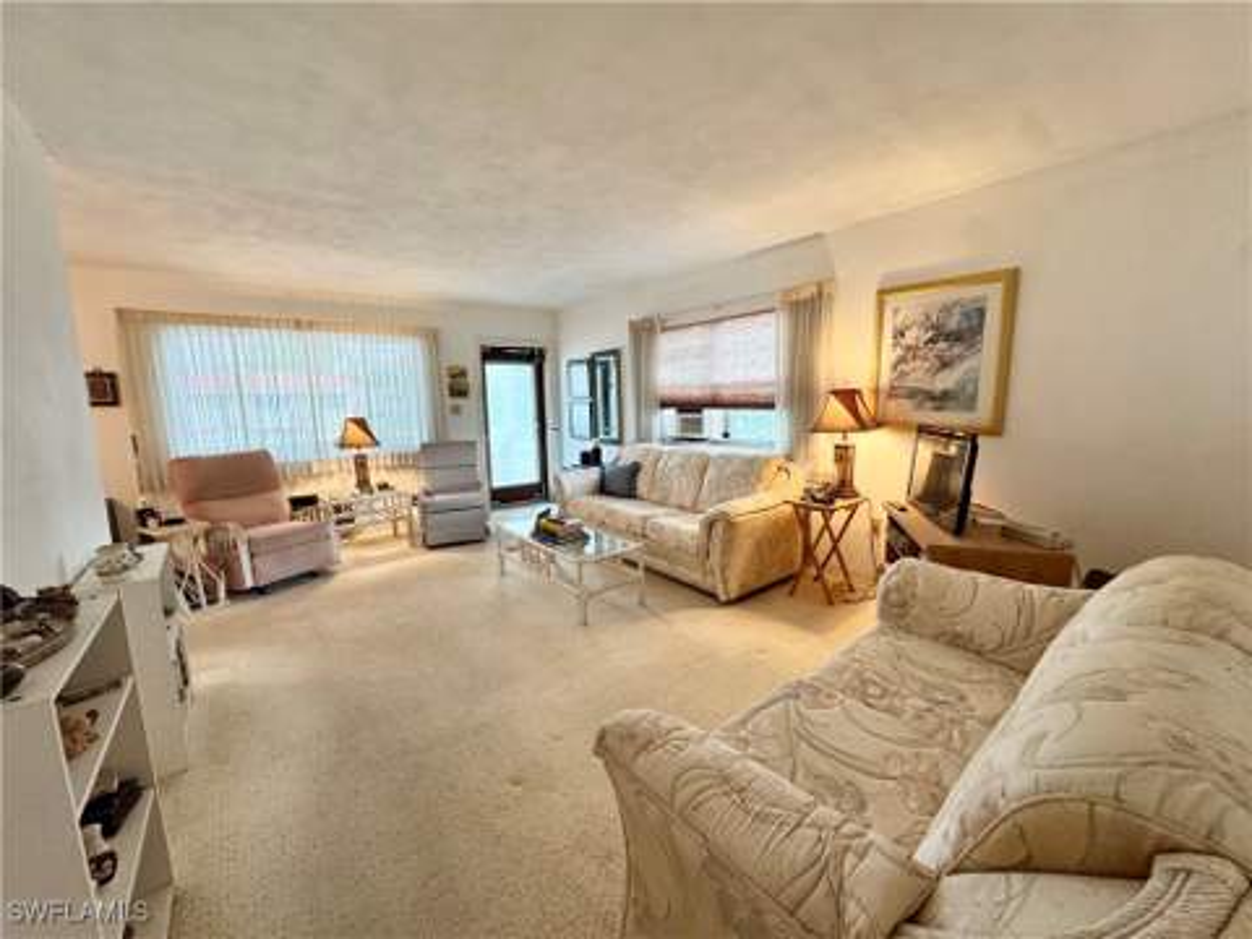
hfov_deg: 102.1
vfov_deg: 85.7
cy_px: 470
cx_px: 626
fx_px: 506
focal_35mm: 14
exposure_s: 1/60
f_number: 2.2
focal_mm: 2.22
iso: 250
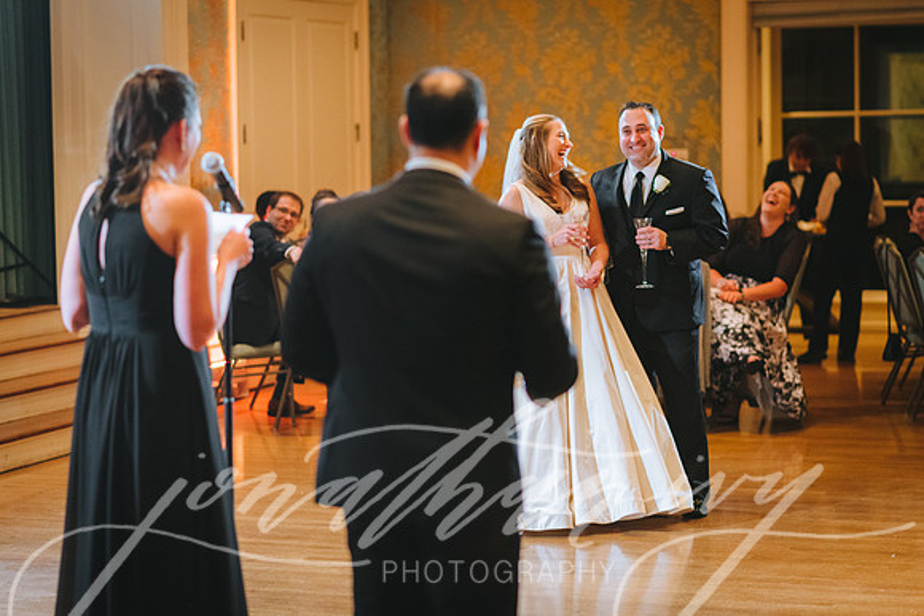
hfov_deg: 22.7
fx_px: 2304
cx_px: 473
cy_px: 291
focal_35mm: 90
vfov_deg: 15.2
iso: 2000
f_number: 2.2
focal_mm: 85
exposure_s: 1/160
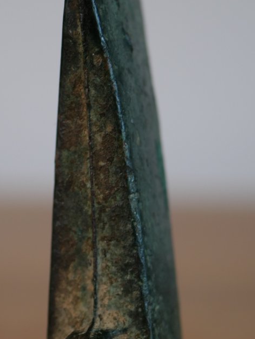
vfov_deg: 17.1
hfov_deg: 12.9
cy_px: 211
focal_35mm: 115
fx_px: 1129
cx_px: 109
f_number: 2.8
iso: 400
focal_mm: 30
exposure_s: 1/60
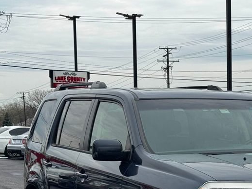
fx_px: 692
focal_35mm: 95
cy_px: 183
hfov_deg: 20.2
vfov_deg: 15.3
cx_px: 233
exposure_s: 1/3425
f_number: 1.78
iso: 64
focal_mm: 6.76
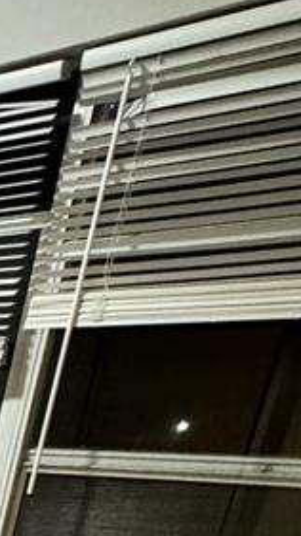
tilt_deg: -22.2
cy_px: 779
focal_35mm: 65
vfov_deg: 25.4
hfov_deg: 11.9
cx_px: -549
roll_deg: -0.8
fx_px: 925
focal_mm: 2.22
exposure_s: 1/60
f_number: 2.2
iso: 500
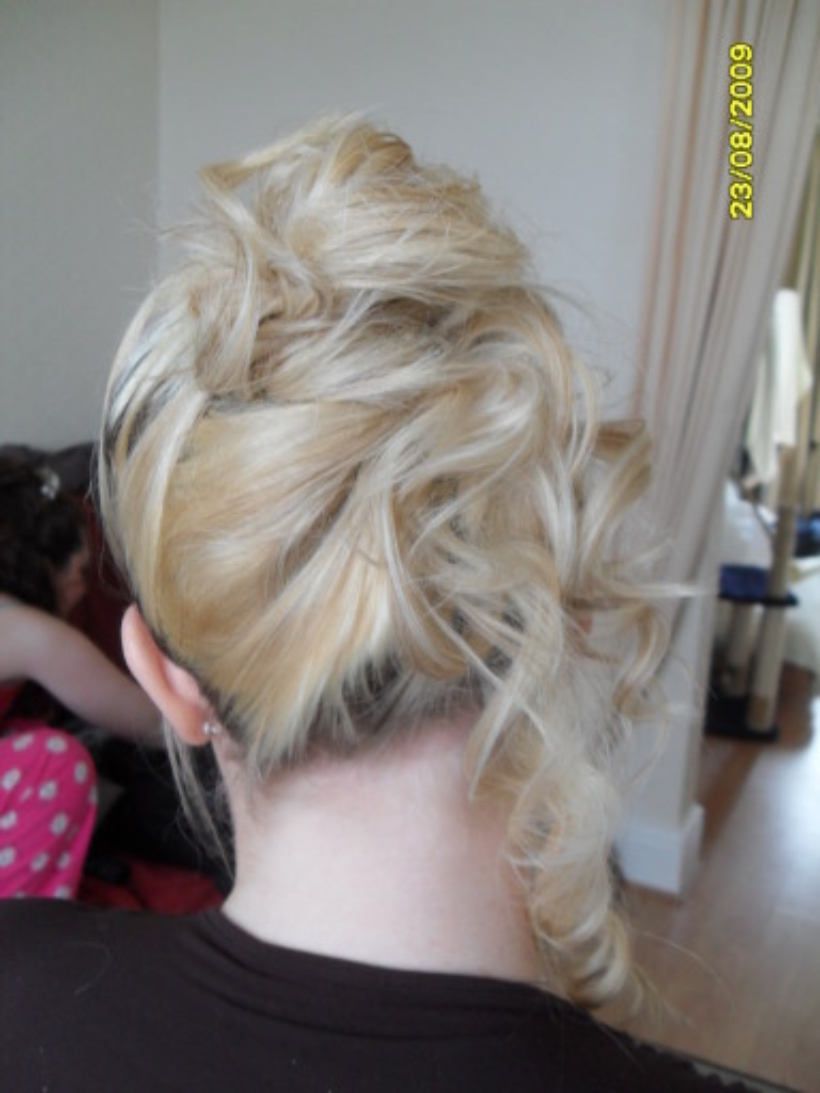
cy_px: 546
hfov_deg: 40.7
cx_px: 410
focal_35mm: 35
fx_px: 1105
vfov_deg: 52.6
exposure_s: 1/45
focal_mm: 6.2
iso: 160
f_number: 2.8
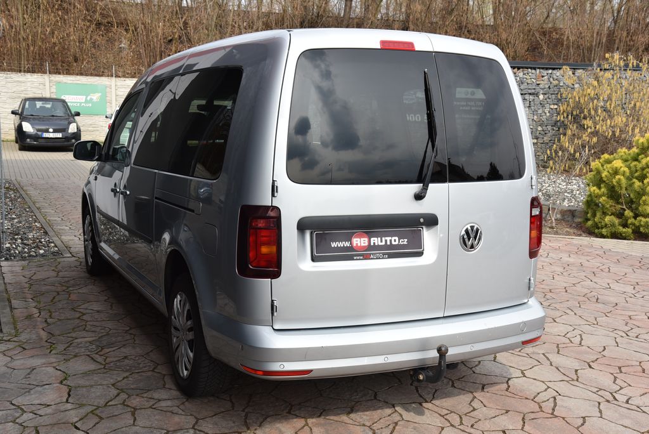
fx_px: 721
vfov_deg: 33.4
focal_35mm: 40
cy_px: 217
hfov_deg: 48.4
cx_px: 324
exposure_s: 1/320
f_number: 9
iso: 500
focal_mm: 40
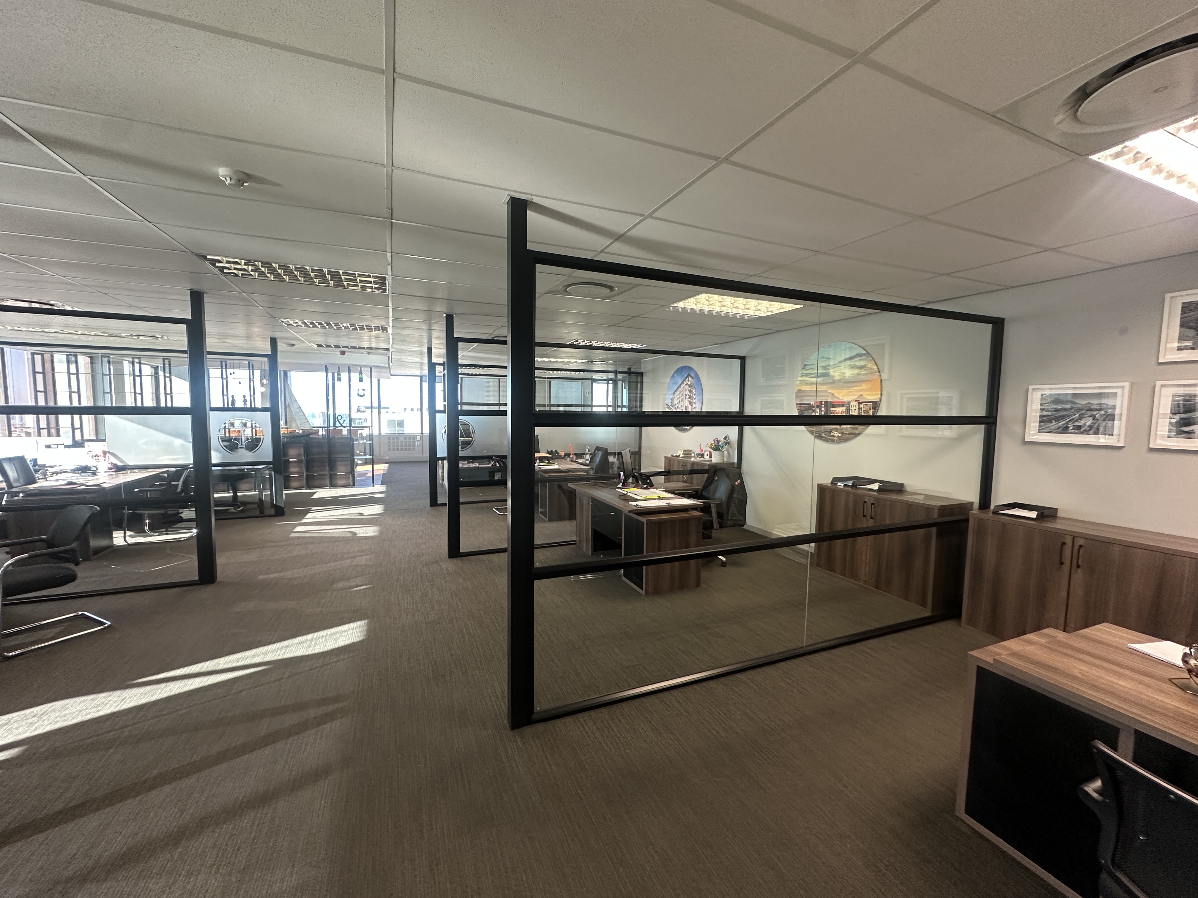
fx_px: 485
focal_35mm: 14
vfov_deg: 85.7
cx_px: 599
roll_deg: -0.3
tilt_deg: -3.9
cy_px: 449
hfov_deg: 102.1
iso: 200
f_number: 2.2
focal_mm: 2.22
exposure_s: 1/50
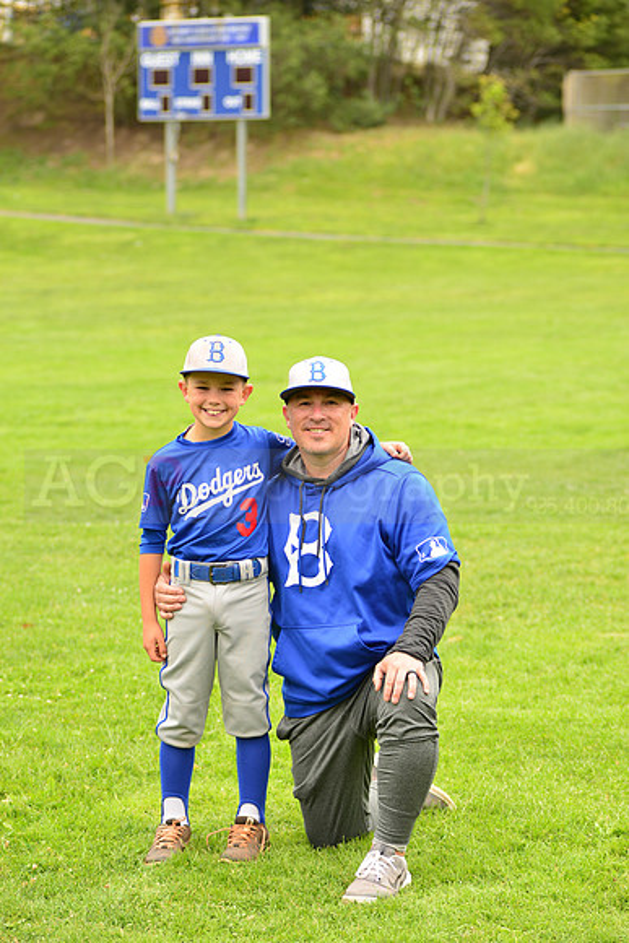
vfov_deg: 17.6
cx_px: 314
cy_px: 472
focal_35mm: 116
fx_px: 3038
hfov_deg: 11.8
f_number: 5
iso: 160
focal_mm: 116
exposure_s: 1/250
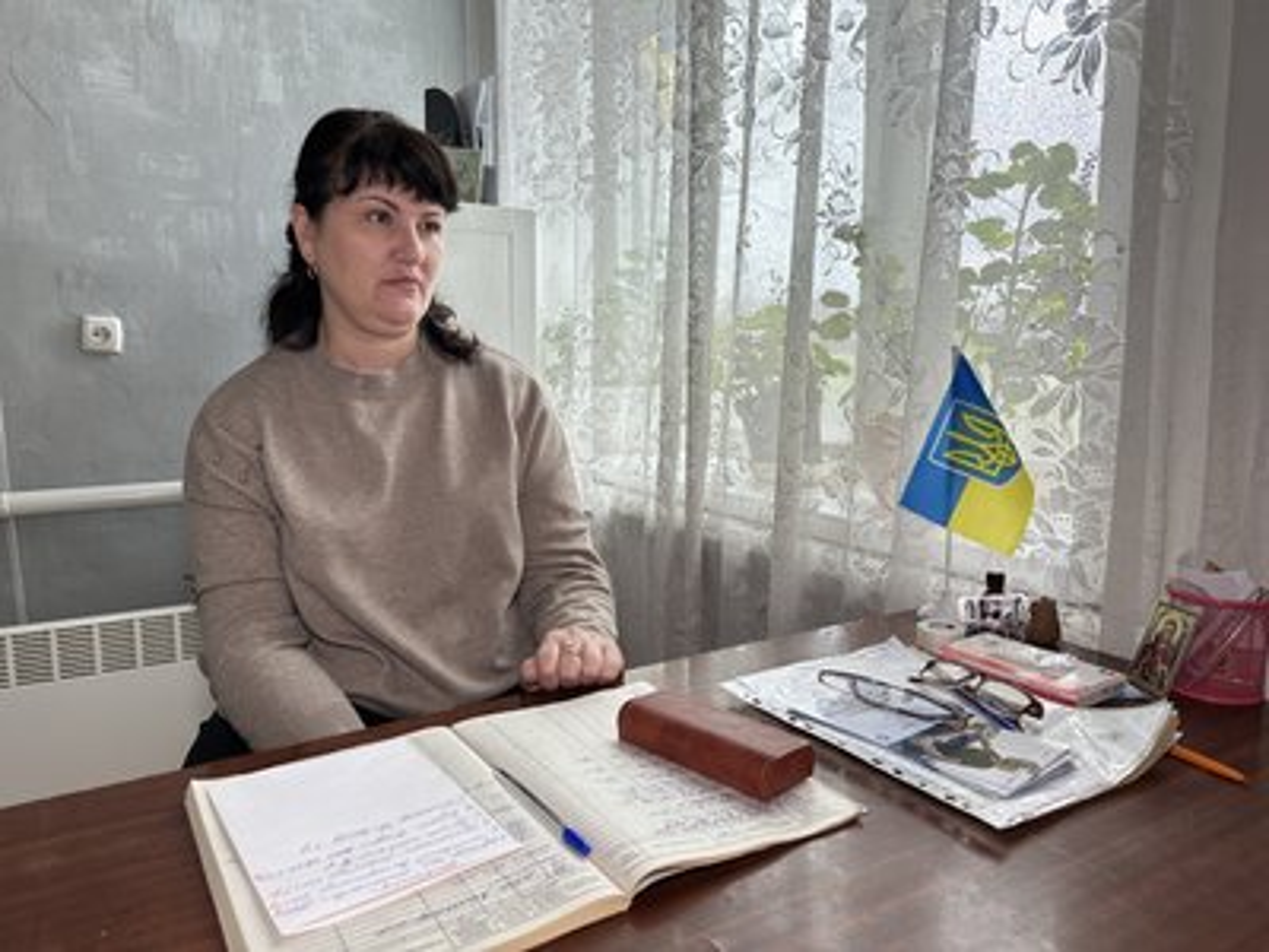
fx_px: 880
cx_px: 634
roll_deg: +0.6
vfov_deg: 56.8
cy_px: 476
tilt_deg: -8.8
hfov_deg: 71.6
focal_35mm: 24
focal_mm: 6.86
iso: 80
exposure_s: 1/128
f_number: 1.78
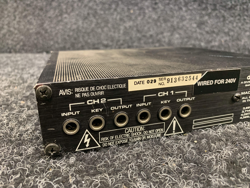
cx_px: 125
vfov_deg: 53.1
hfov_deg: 67.3
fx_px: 188
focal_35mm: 26
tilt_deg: -16.1
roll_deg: +0.9
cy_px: 94
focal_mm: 4.25
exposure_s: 1/52
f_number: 1.8
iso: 400
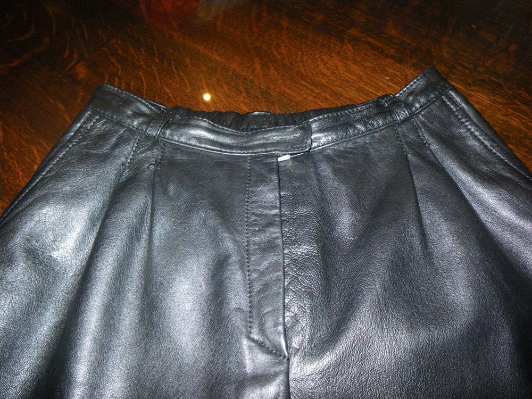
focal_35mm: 28
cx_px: 266
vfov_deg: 49.7
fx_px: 430
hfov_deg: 63.4
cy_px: 200
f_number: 4.2
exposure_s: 1/50
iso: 400
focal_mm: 5
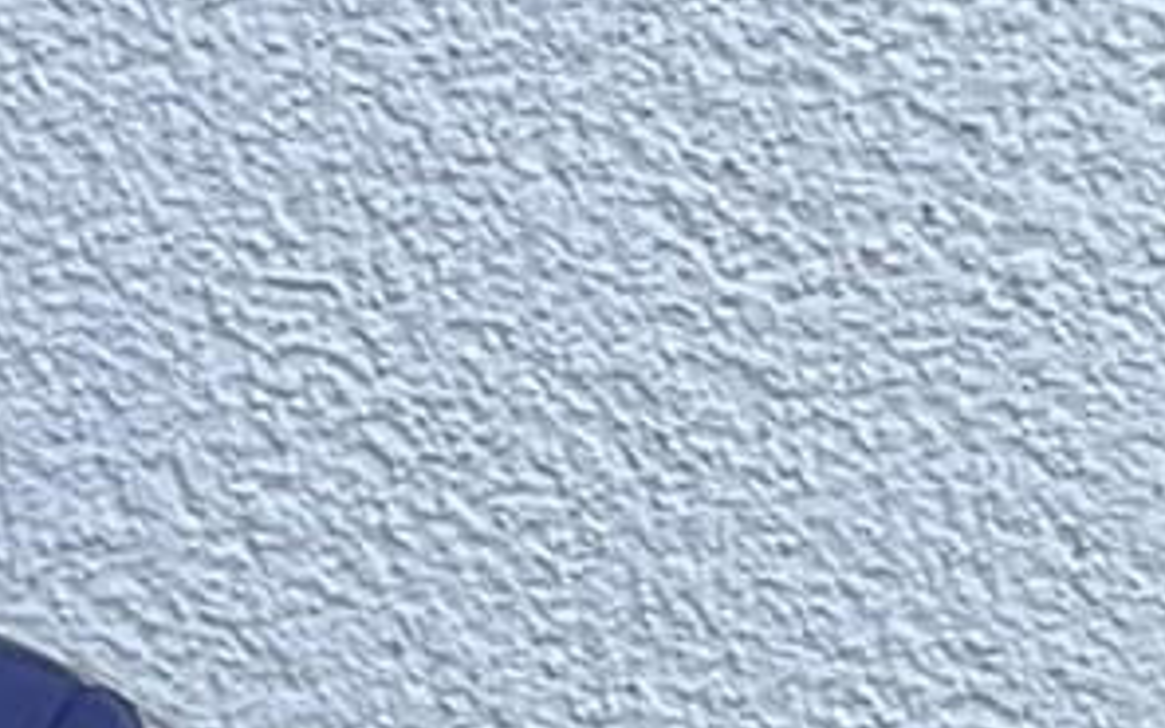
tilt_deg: -5.8
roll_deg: +0.3
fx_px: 17907
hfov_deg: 3.7
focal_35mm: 564
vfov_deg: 2.3
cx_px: -1244
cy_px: 2310
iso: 32
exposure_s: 1/121
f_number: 2.8
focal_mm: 9
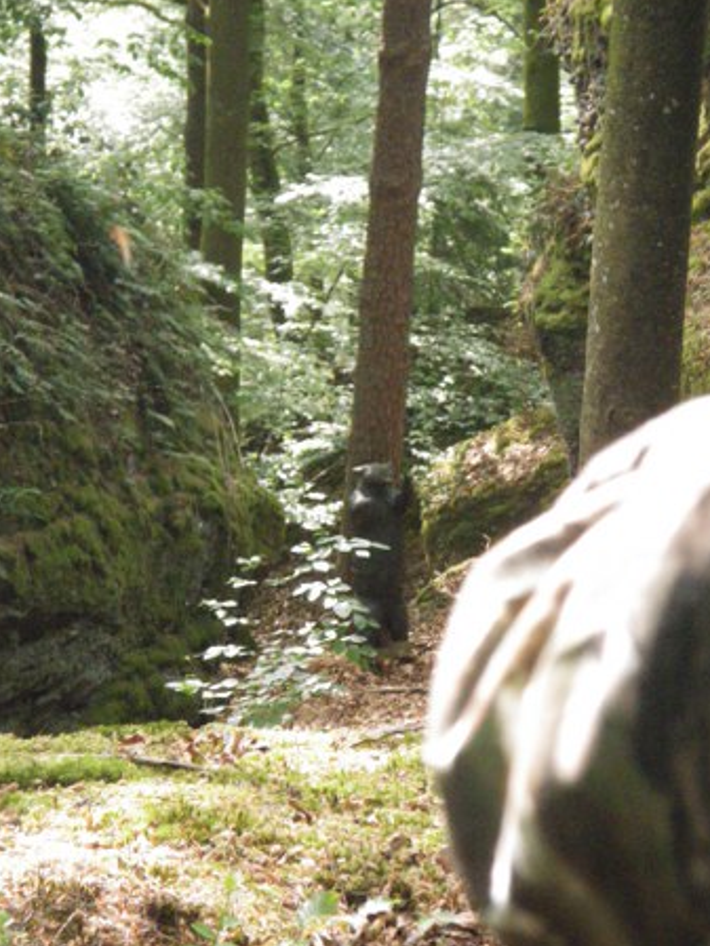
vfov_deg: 16.0
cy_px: 487
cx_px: 362
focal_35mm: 123
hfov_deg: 12.1
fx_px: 3362
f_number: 5.2
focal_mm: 20.6
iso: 800
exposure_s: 1/125
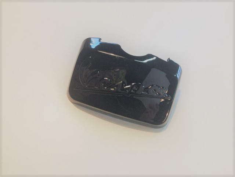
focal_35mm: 29
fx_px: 197
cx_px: 118
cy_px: 88
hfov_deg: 61.7
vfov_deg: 48.2
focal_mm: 4.15
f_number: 2.2
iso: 40
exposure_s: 1/33
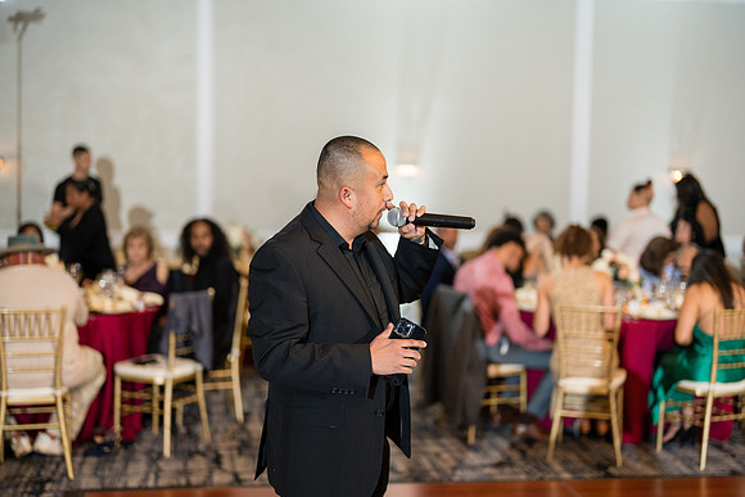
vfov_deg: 27.0
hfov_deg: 39.6
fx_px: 1035
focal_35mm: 50
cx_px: 372
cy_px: 248
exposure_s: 1/250
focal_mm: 50
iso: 500
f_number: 1.2
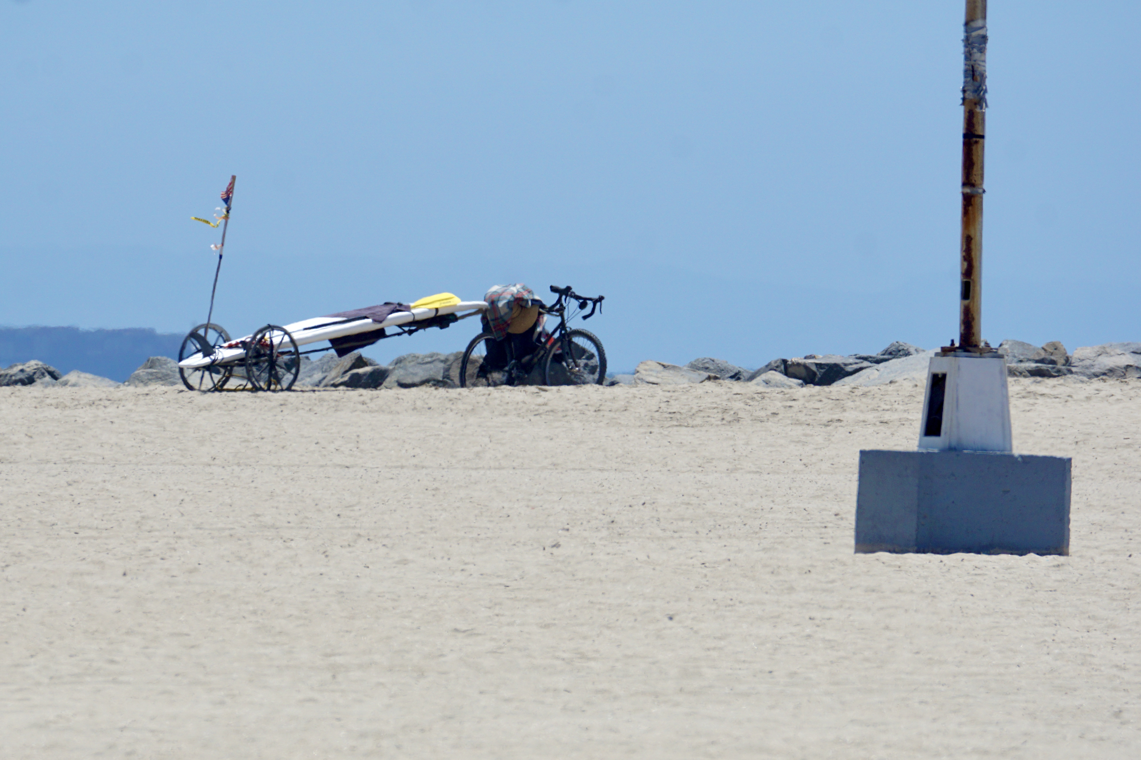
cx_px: 570
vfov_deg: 3.1
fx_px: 14261
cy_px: 380
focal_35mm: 450
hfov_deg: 4.6
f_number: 8
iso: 250
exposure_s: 1/1000
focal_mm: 300
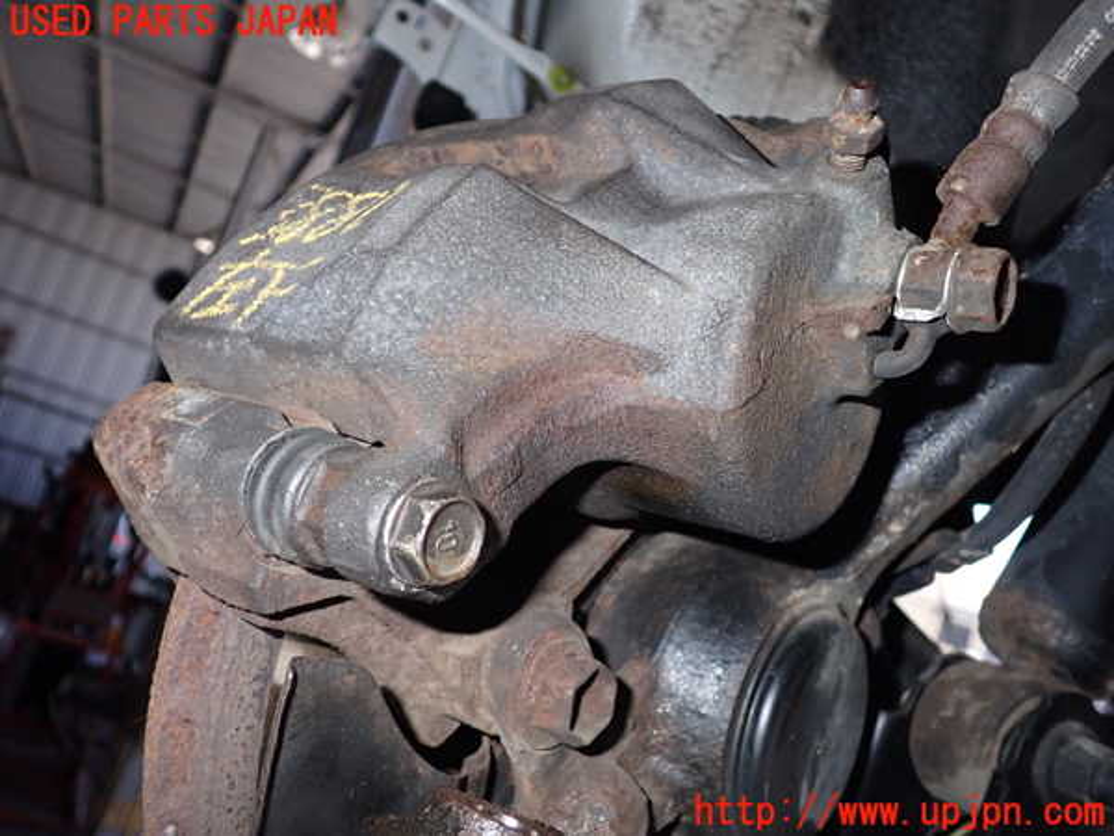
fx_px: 965
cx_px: 557
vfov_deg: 46.8
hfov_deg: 60.0
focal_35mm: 30
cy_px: 418
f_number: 6.3
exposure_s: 1/125
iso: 400
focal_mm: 5.4
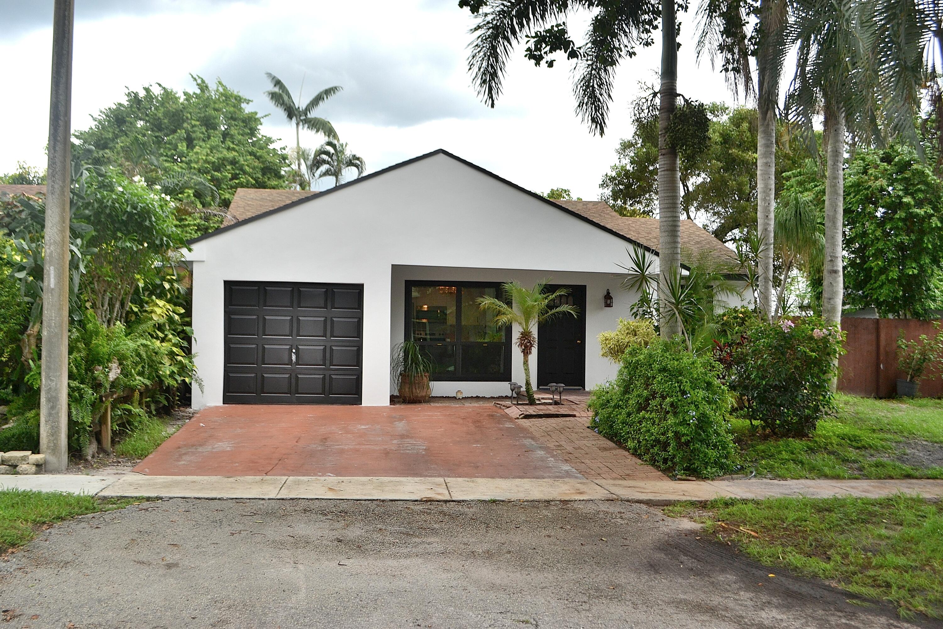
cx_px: 472
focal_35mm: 33
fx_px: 864
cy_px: 314
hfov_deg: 57.2
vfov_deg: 40.0
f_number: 5.6
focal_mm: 22
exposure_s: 1/200
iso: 100
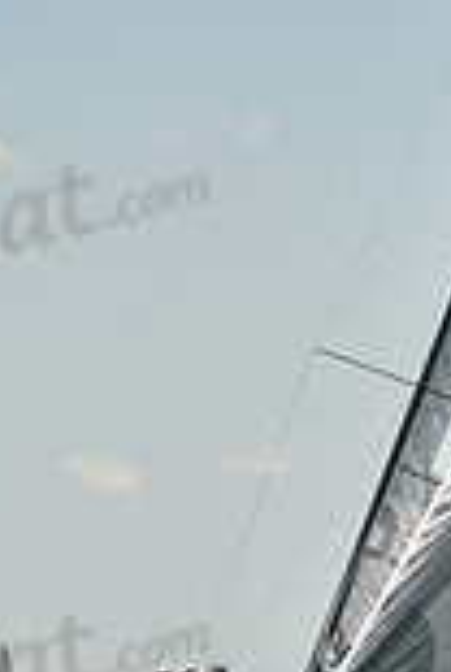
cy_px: 416
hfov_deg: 2.6
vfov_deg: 3.8
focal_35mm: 541
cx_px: 436
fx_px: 10120
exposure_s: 1/800
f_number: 4
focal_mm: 145
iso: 250
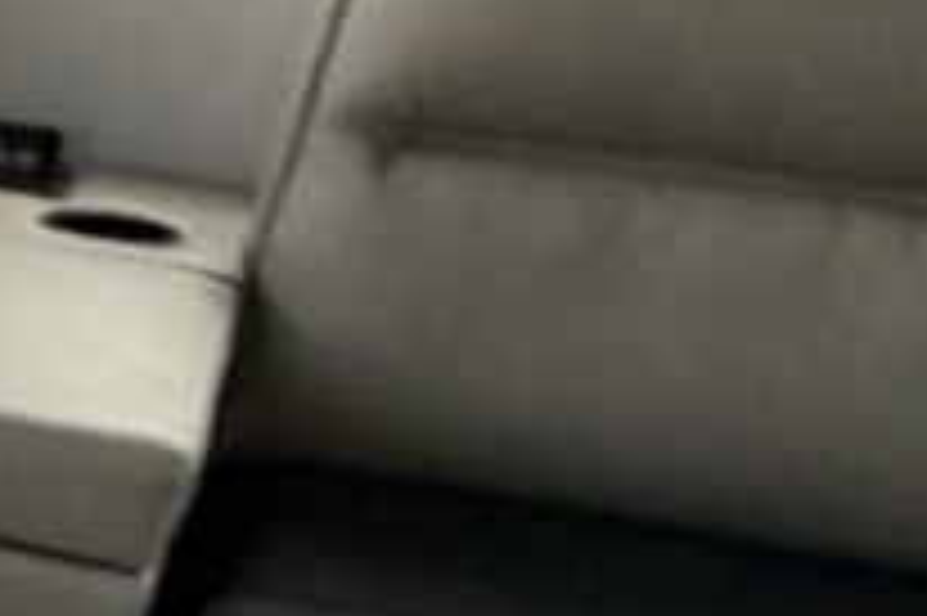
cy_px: 917
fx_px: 2907
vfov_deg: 11.6
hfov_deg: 11.5
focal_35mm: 113
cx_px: -1773
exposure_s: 1/121
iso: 125
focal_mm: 2.22
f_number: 2.2
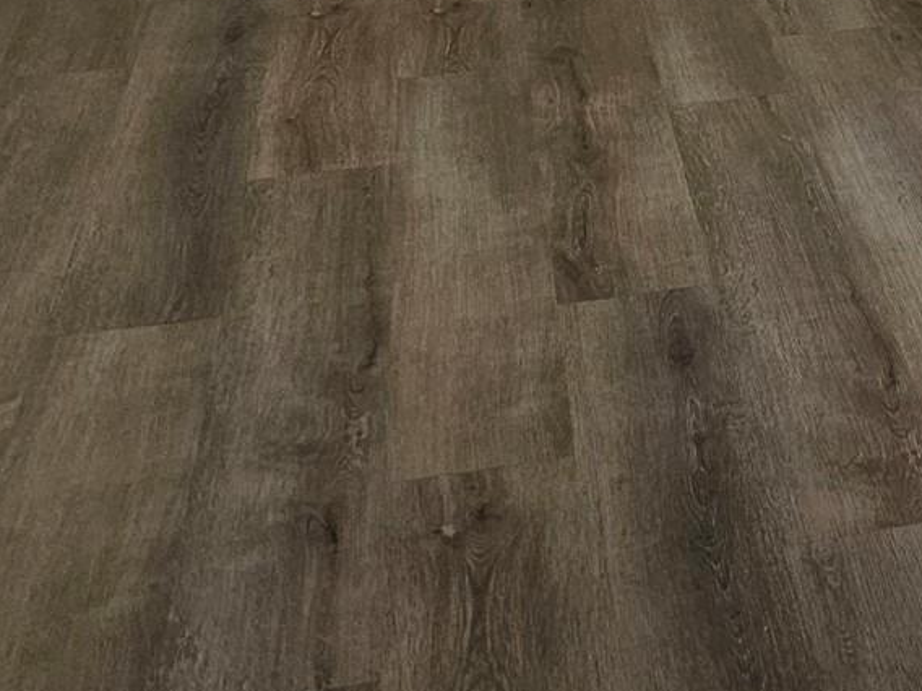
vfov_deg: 16.2
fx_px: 2211
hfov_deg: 20.5
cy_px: -362
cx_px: 1336
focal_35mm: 83
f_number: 1.7
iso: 160
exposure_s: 1/180
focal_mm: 6.3
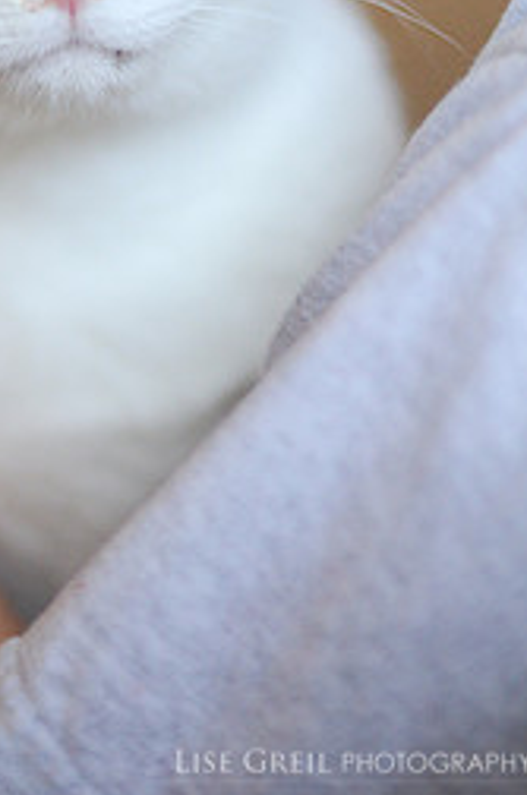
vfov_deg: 15.2
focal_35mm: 134
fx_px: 2954
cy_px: 123
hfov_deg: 10.2
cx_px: 110
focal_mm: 50
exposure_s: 1/1250
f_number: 1.6
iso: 1250
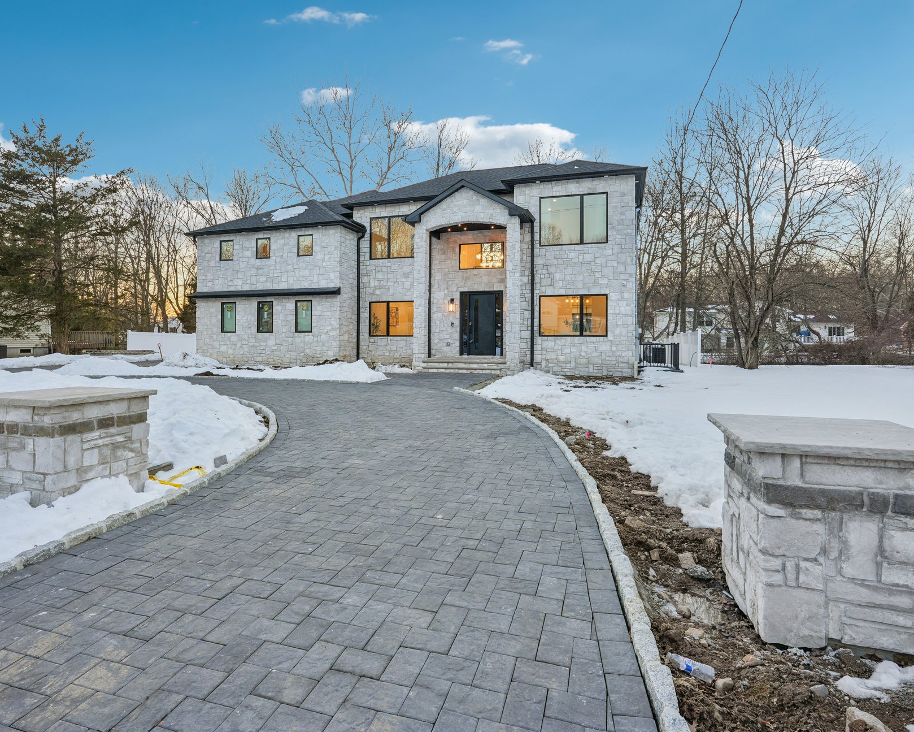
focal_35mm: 19
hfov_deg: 83.3
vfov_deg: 70.8
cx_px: 455
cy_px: 351
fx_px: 514
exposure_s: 1/30
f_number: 9
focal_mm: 16
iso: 160
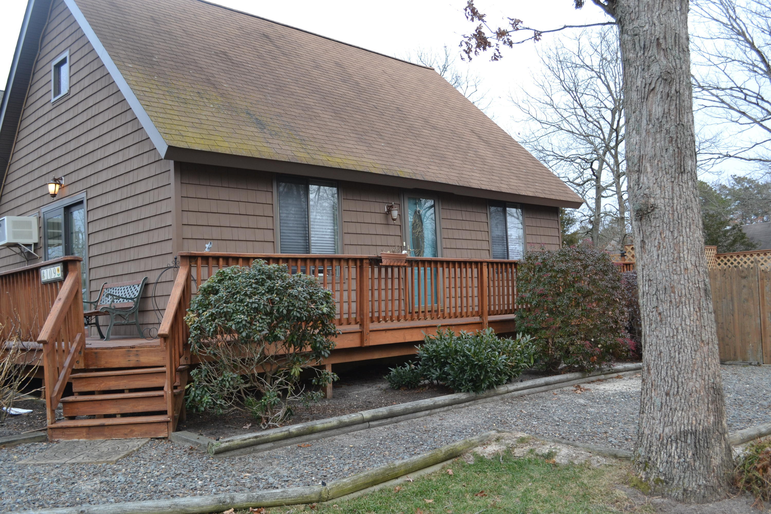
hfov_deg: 57.2
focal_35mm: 33
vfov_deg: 40.0
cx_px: 386
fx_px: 707
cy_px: 257
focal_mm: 22
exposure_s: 1/125
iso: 320
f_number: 5.6
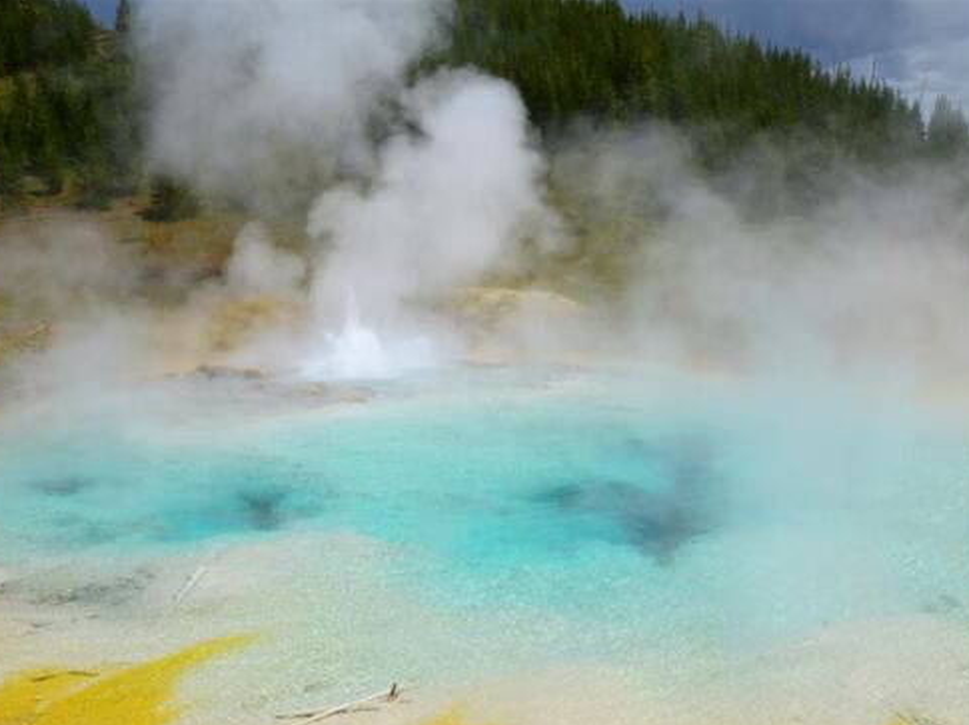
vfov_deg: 37.6
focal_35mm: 38
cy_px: 420
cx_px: 484
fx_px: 1063
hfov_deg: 49.0
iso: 100
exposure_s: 1/200
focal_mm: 20
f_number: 13
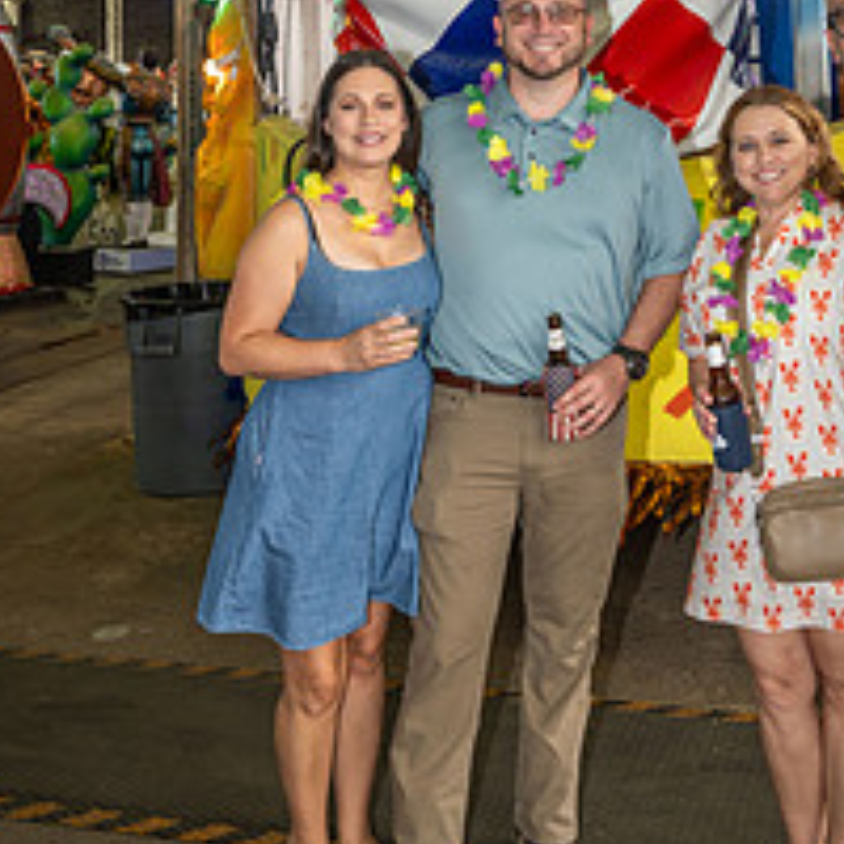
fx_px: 1269
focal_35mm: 46
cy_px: 30
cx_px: 603
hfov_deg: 36.2
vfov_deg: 34.0
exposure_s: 1/125
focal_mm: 24
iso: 320
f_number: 2.8
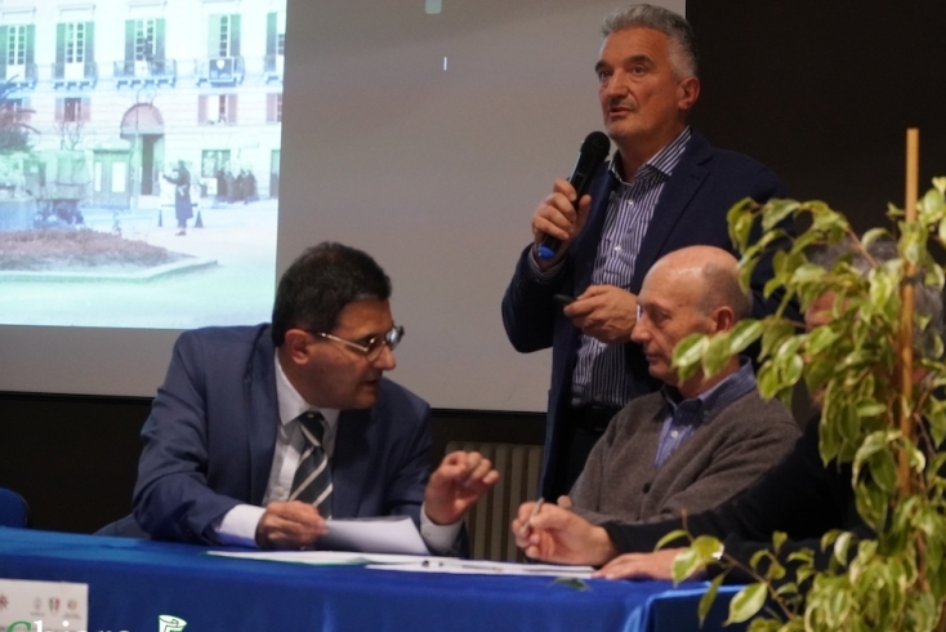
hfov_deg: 16.9
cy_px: 331
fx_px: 3181
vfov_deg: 11.3
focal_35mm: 121
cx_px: 507
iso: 3200
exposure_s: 1/100
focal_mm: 74
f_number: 4
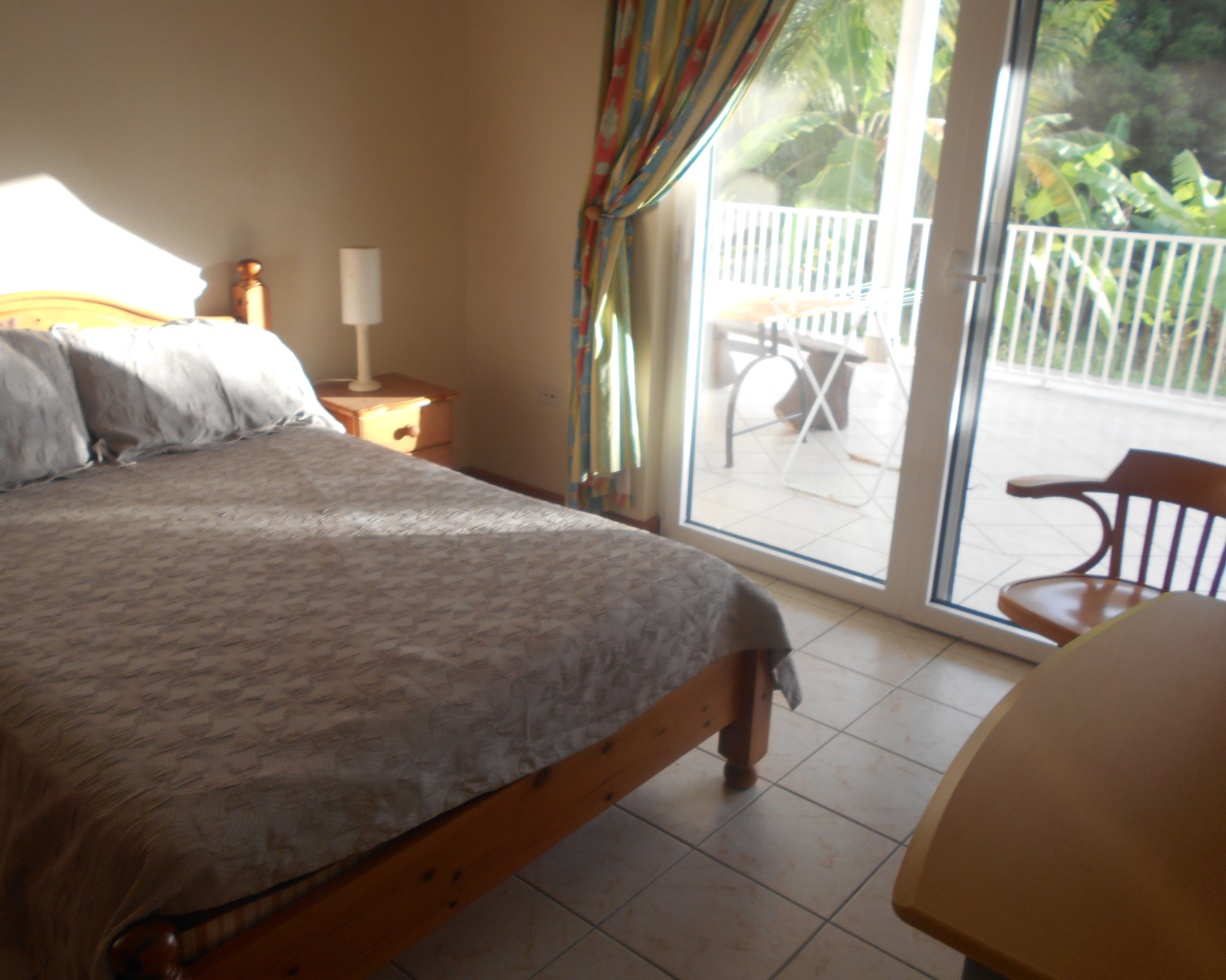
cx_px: 593
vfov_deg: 51.5
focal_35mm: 28
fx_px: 1016
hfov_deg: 62.2
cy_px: 476
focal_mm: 4.6
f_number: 3.2
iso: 80
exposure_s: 1/40
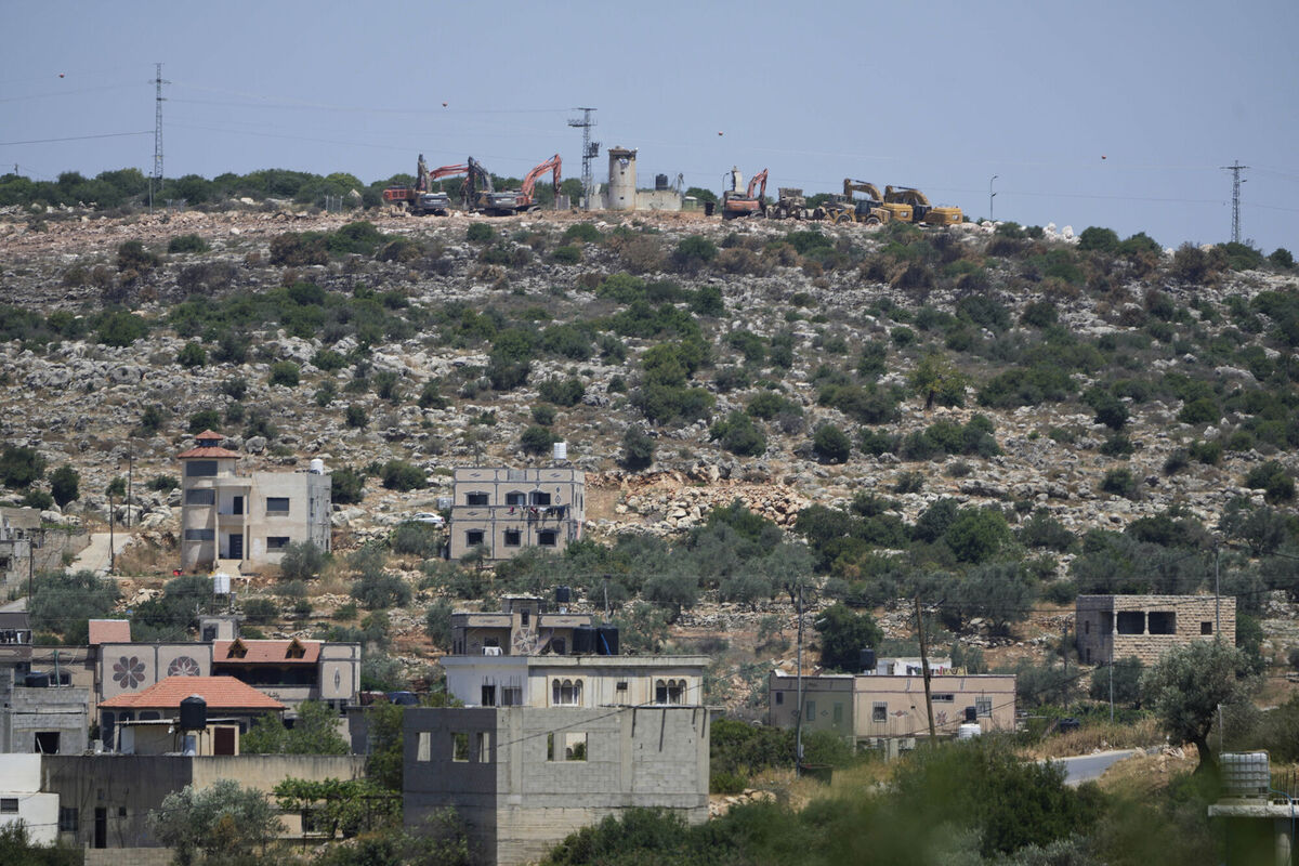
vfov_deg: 4.7
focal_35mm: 291
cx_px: 650
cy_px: 433
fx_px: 10499
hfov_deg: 7.1
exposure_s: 1/1000
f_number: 5.6
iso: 100
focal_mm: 291
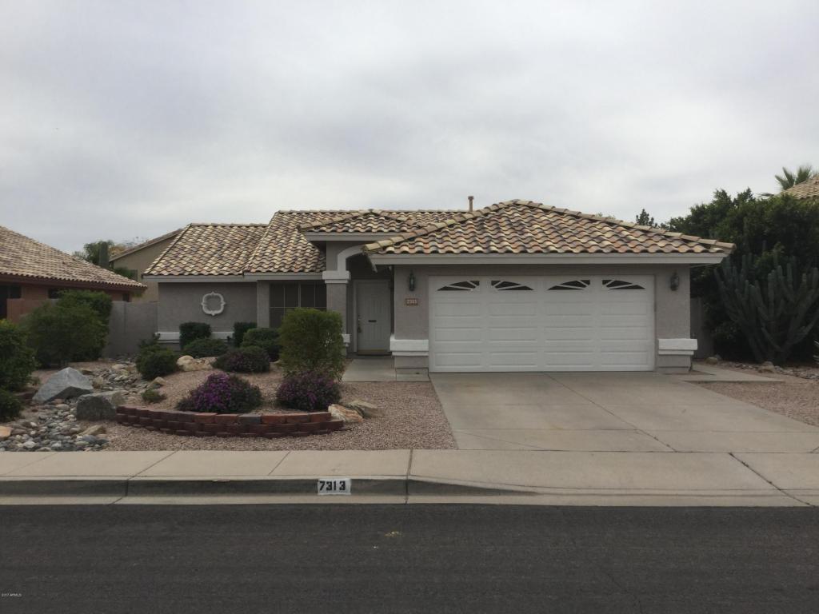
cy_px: 307
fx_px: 733
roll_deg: -0.1
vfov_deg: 45.4
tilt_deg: +0.2
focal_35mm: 31
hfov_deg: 58.4
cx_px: 410
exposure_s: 1/1773
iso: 25
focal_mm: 3.3
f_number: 2.4
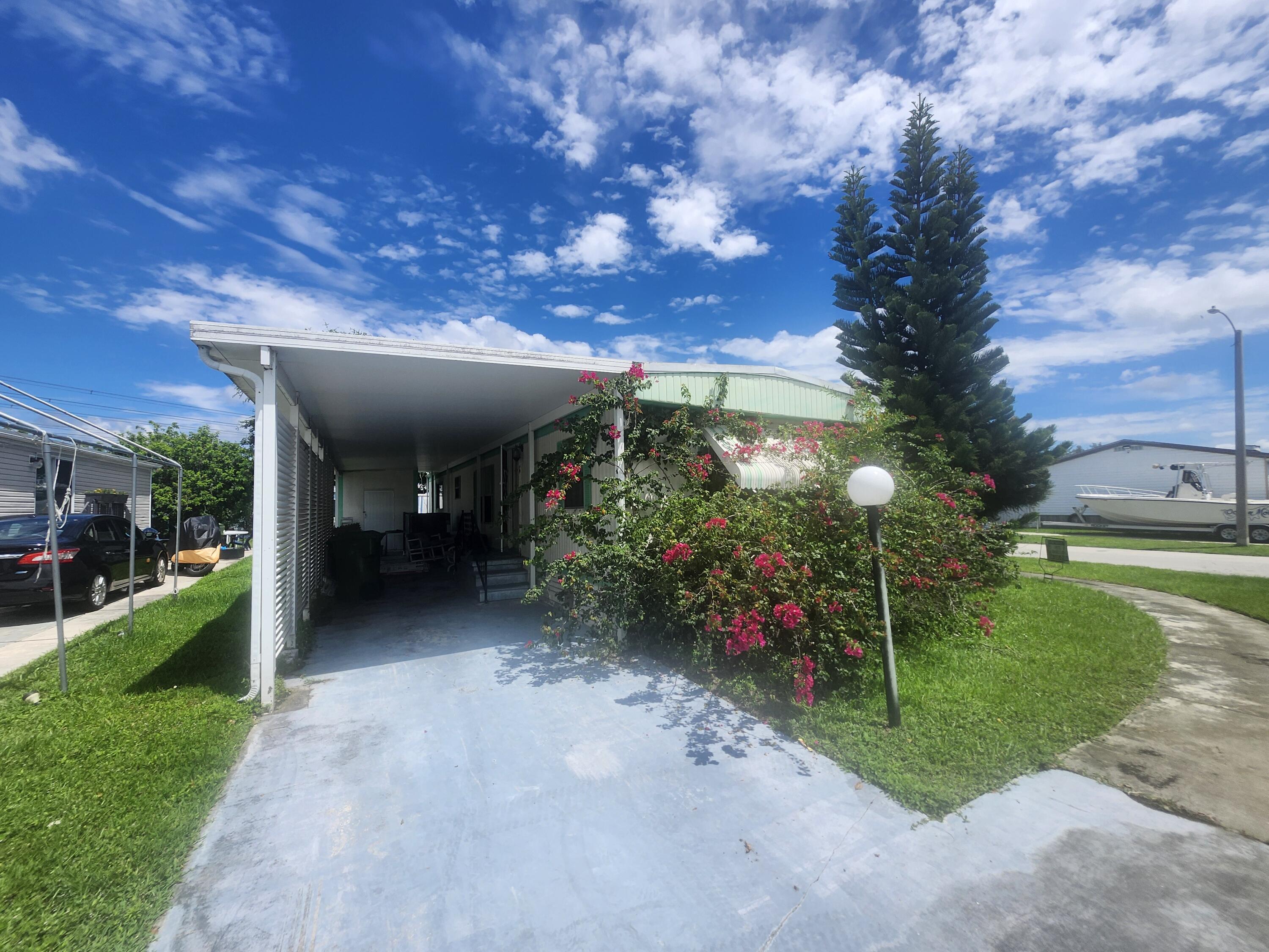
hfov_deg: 106.2
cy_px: 476
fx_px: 477
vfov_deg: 89.9
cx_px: 634
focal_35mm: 13
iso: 40
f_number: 2.2
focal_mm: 1.74
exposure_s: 1/2270
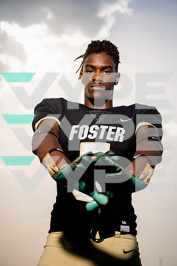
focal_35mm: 57
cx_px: 88
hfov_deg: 23.8
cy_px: 133
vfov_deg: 35.1
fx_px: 420
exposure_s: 1/1250
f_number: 4.5
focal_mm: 57
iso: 100
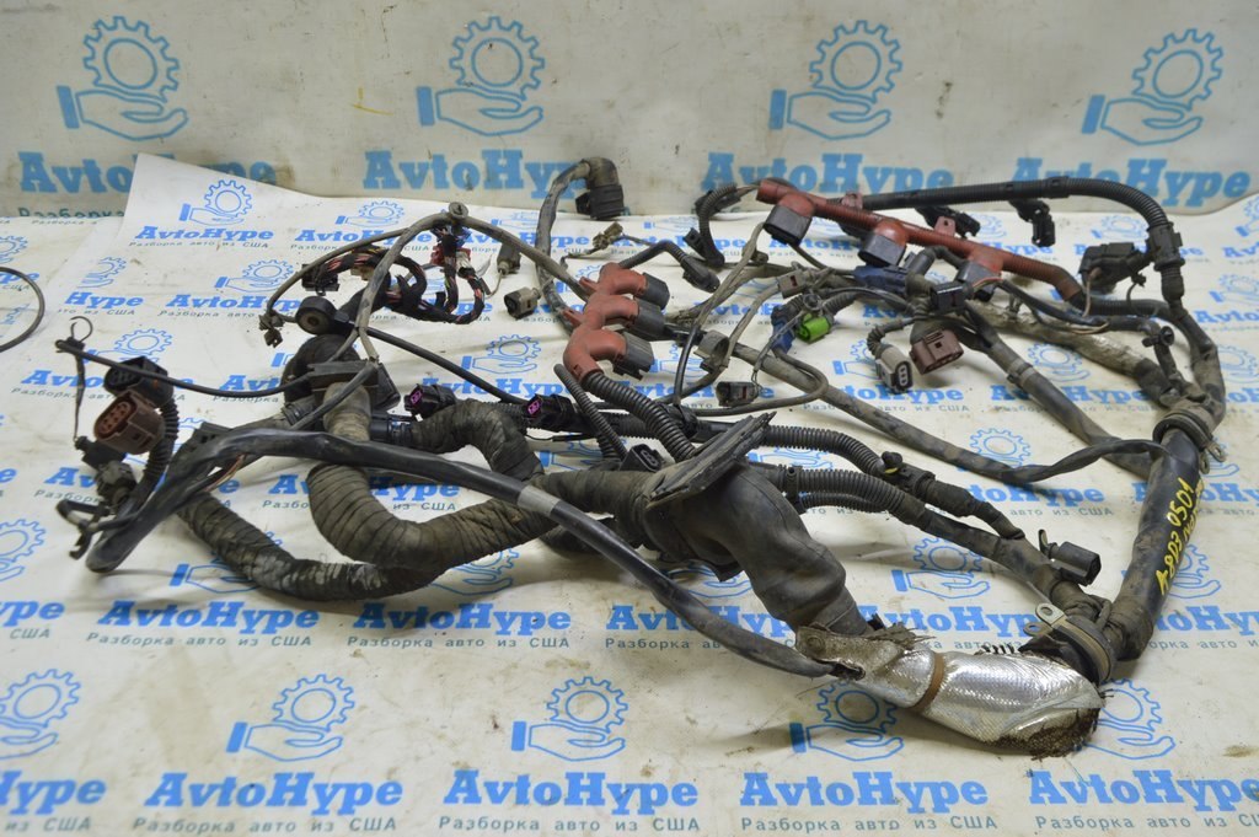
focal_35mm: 33
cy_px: 418
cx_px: 630
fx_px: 1153
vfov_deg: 39.9
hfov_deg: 57.3
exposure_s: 1/20
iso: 400
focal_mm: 22
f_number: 5.6
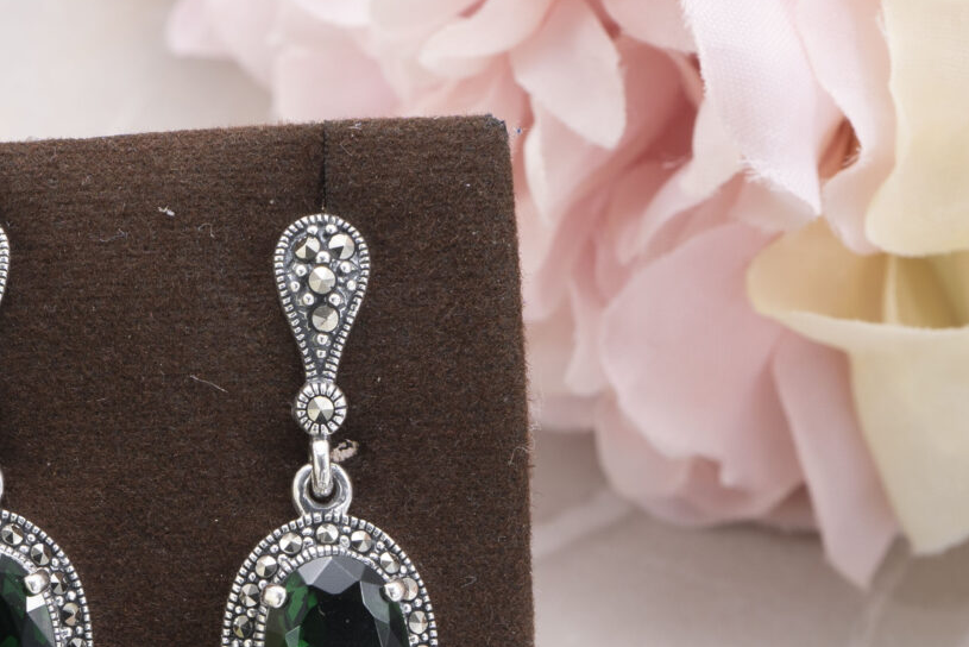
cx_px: 171
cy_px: 646
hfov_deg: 13.0
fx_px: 4227
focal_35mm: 157
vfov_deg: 8.7
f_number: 10
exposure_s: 1/80
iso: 100
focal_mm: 50
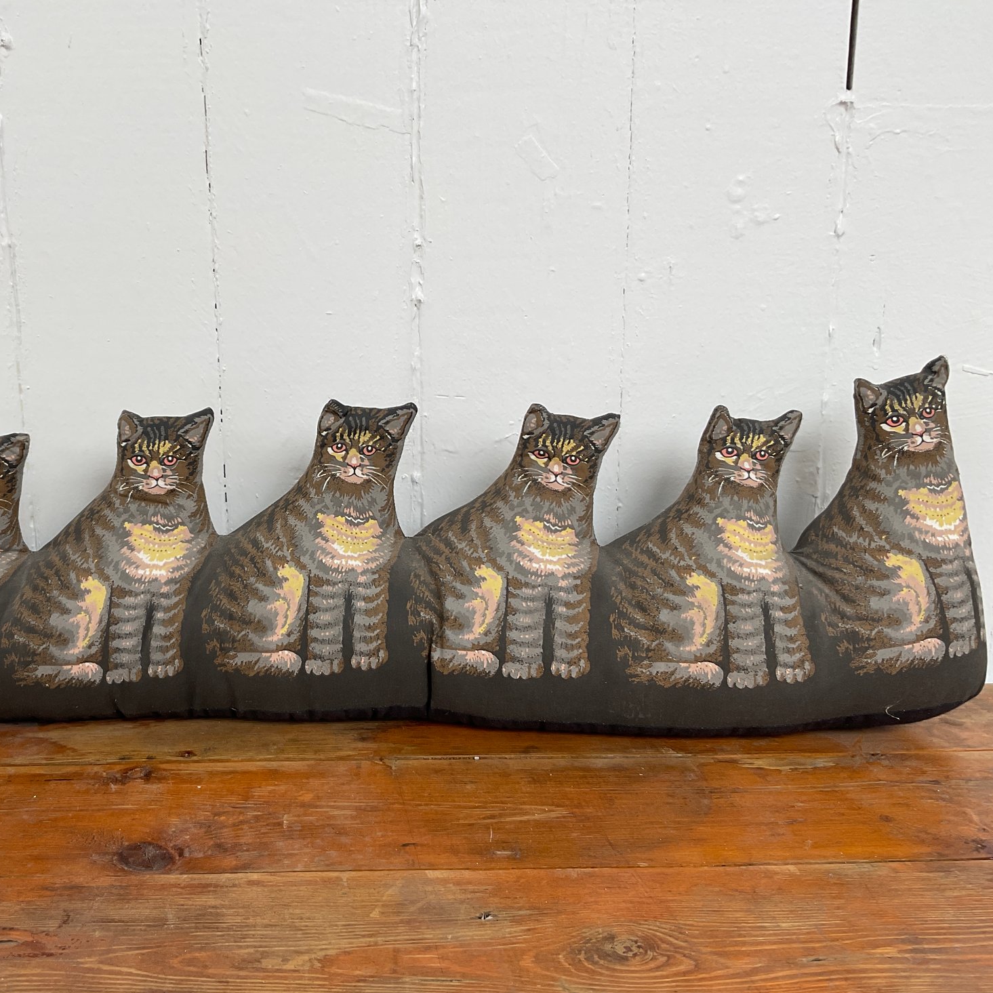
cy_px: 503
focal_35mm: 35
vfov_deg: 47.2
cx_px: 336
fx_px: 1136
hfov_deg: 46.5
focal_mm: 3
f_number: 1.8
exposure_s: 1/122
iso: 20
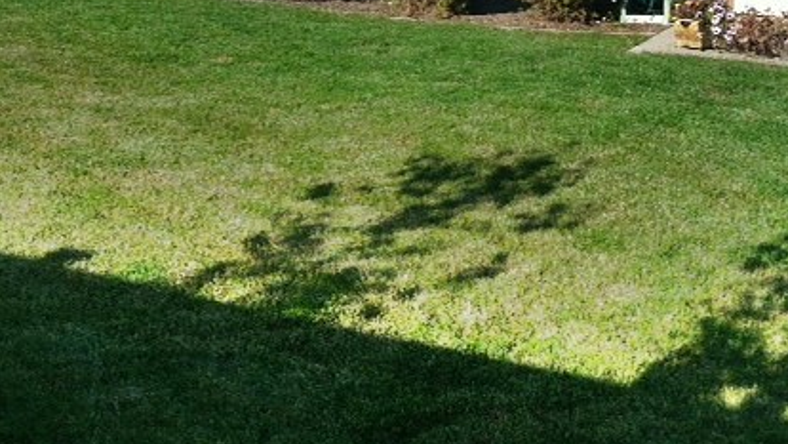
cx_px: 483
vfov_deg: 19.8
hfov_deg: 35.3
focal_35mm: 59
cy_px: 0
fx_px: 1233
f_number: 2.8
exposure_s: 1/1304
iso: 80
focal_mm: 3.85
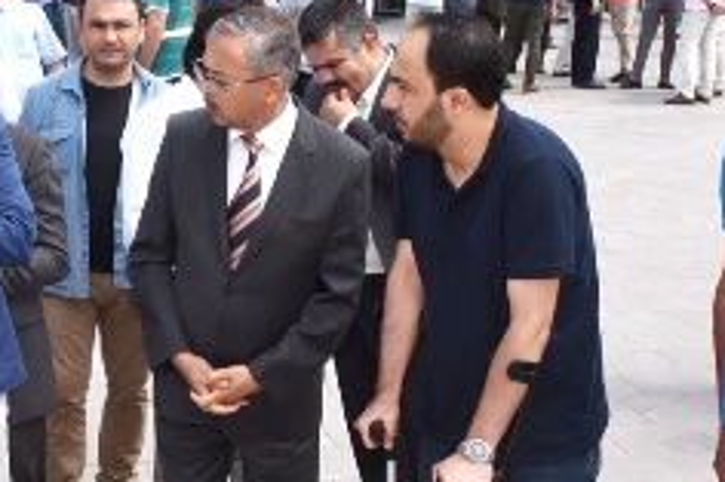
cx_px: 240
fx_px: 1529
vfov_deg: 17.9
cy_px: 302
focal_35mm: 76
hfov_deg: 26.5
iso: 640
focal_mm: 28
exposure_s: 1/200
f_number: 20
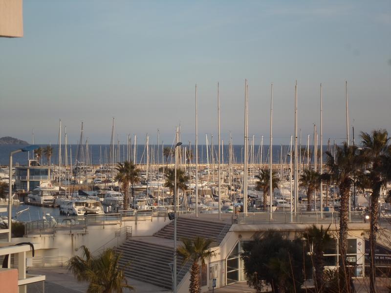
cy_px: 146
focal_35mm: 125
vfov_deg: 11.9
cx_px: 196
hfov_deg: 15.8
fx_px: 1412
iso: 80
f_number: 6.3
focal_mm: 22.5
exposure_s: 1/180
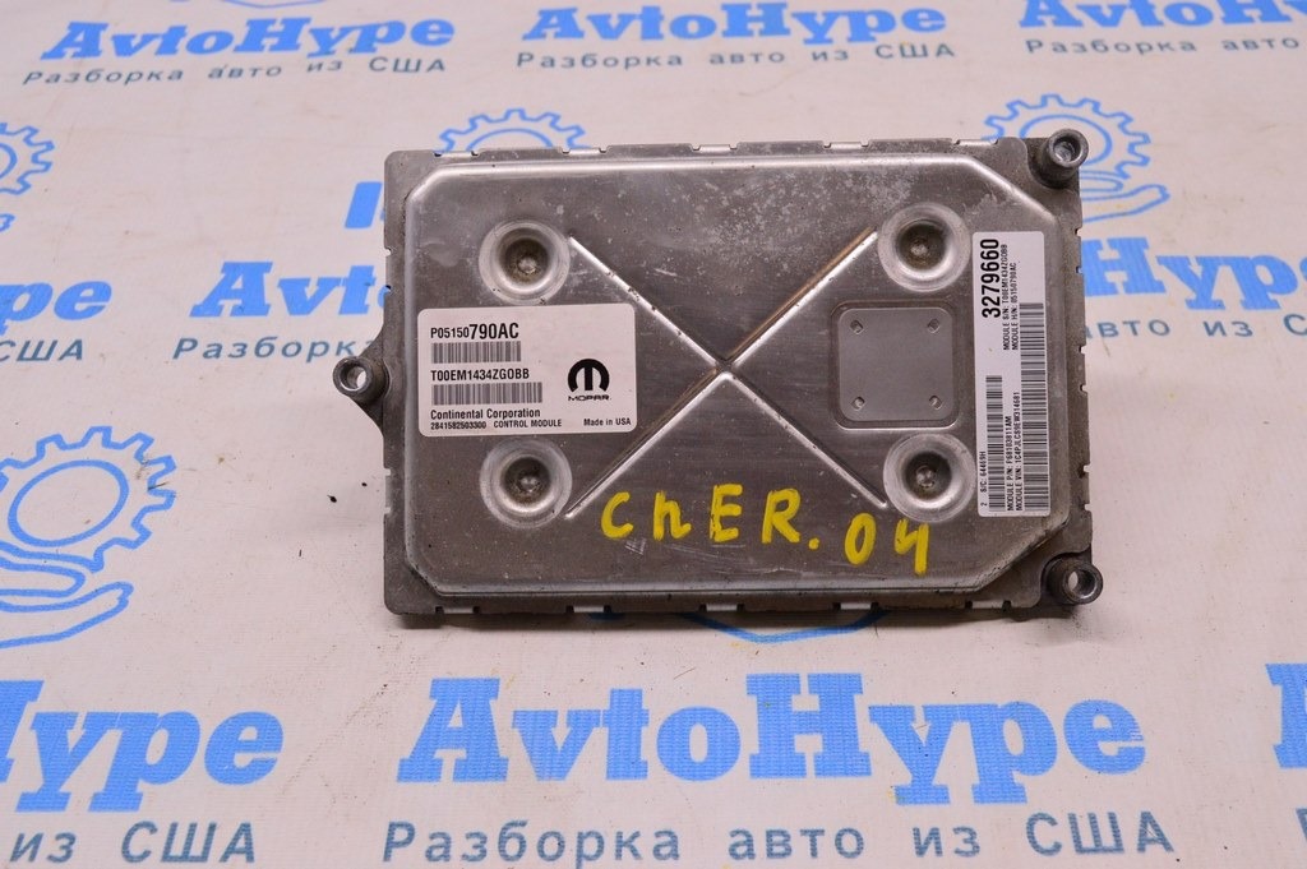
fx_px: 1360
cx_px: 654
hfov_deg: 51.3
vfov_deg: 35.4
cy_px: 434
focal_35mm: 38
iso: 1600
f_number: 8
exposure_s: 1/125
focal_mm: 25
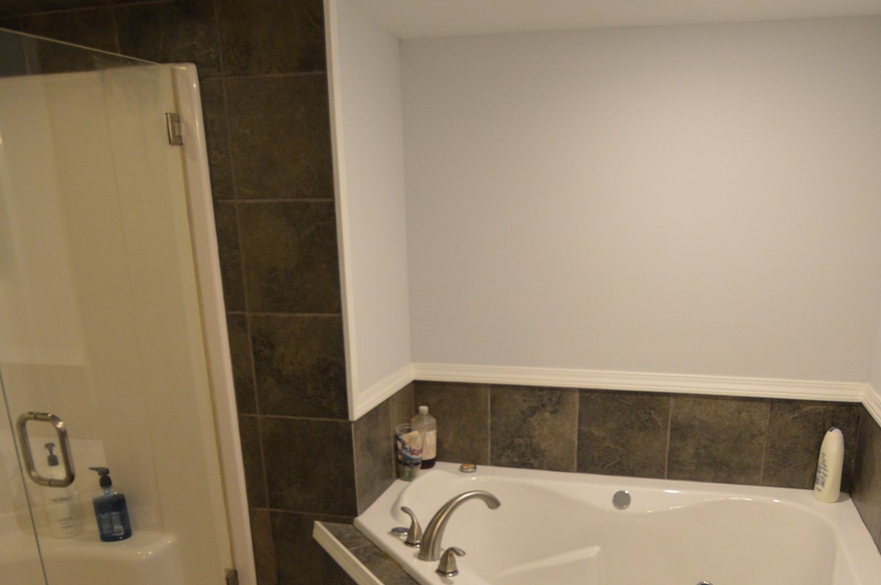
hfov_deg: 62.0
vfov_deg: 41.4
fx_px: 733
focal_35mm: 30
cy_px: 480
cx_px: 460
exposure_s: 1/60
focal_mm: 10
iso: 720
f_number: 3.5
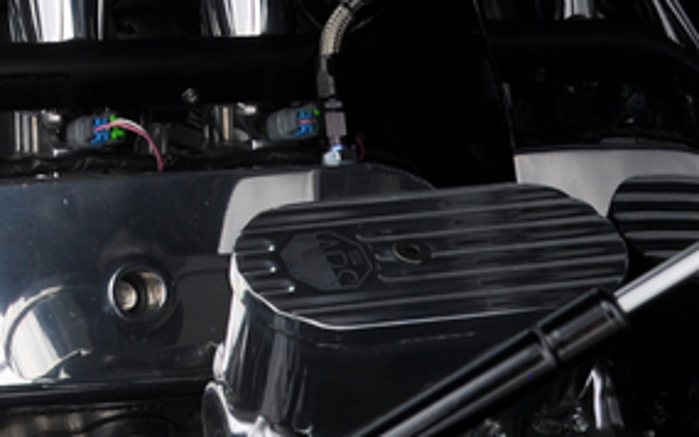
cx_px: -258
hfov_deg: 17.2
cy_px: 4
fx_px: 2148
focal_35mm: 113
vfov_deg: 11.5
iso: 200
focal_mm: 21
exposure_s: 1/250
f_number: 8
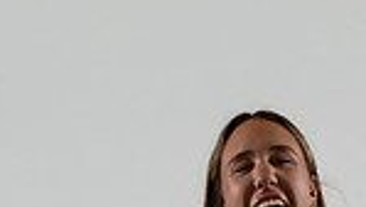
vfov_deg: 7.6
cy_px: 525
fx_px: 1421
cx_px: 302
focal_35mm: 146
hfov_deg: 14.6
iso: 250
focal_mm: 46.1
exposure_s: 1/125
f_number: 4
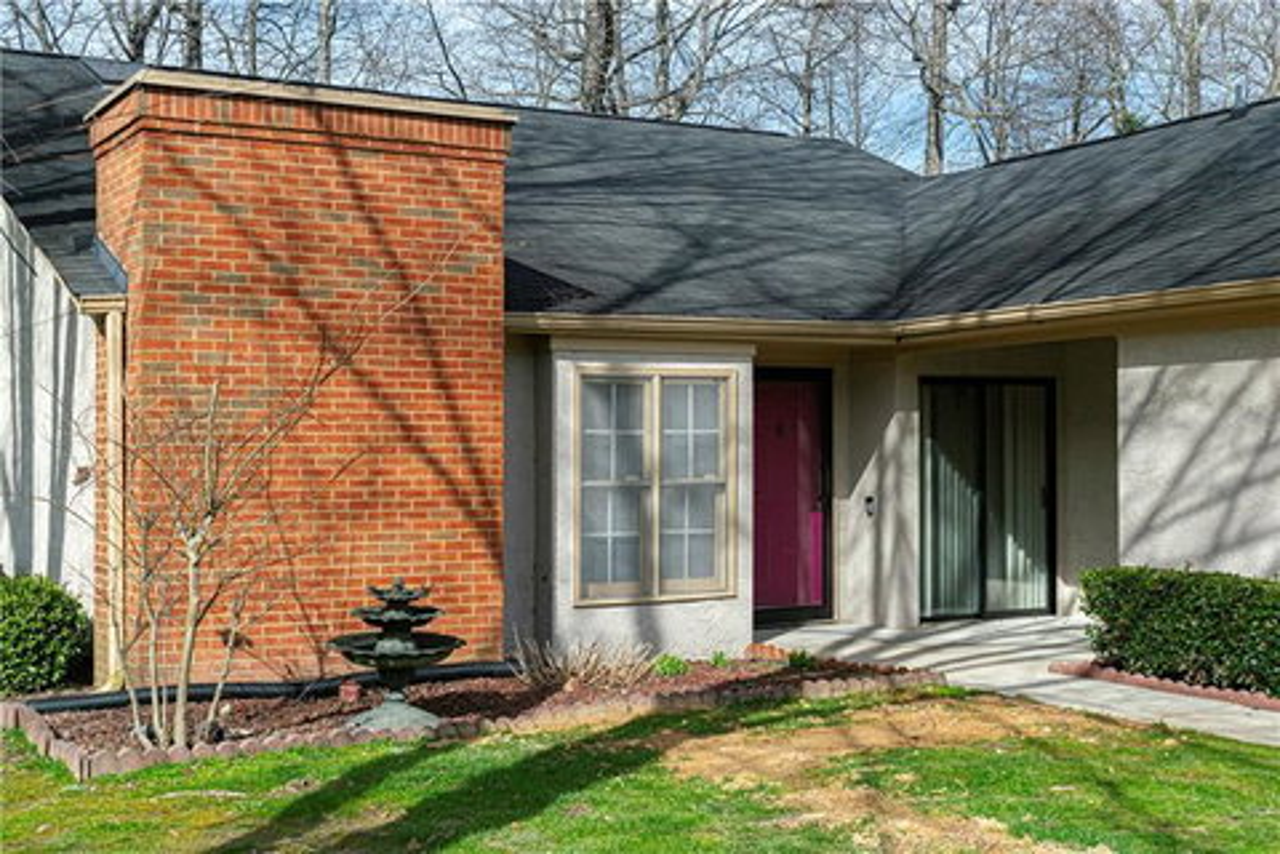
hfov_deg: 41.1
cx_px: 640
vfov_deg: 28.1
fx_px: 1707
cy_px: 427
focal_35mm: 48
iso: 200
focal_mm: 32
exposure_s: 1/800
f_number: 8
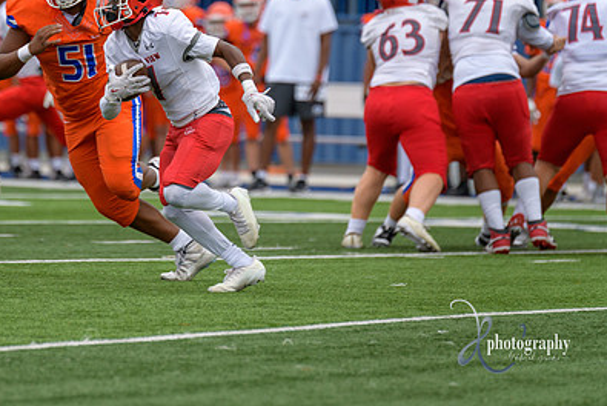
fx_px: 7424
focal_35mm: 440
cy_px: 115
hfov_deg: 4.7
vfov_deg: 3.1
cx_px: 169
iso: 280
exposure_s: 1/800
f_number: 3.5
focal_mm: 300
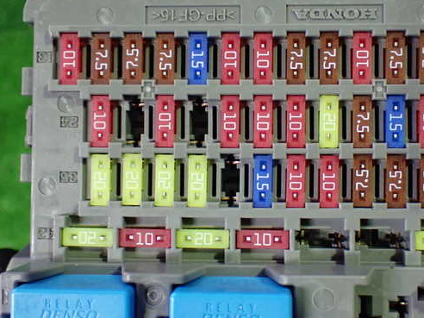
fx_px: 612
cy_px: 153
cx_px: 240
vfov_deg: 29.1
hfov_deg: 38.1
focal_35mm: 50
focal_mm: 7.31
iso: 800
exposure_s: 1/50
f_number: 2.8
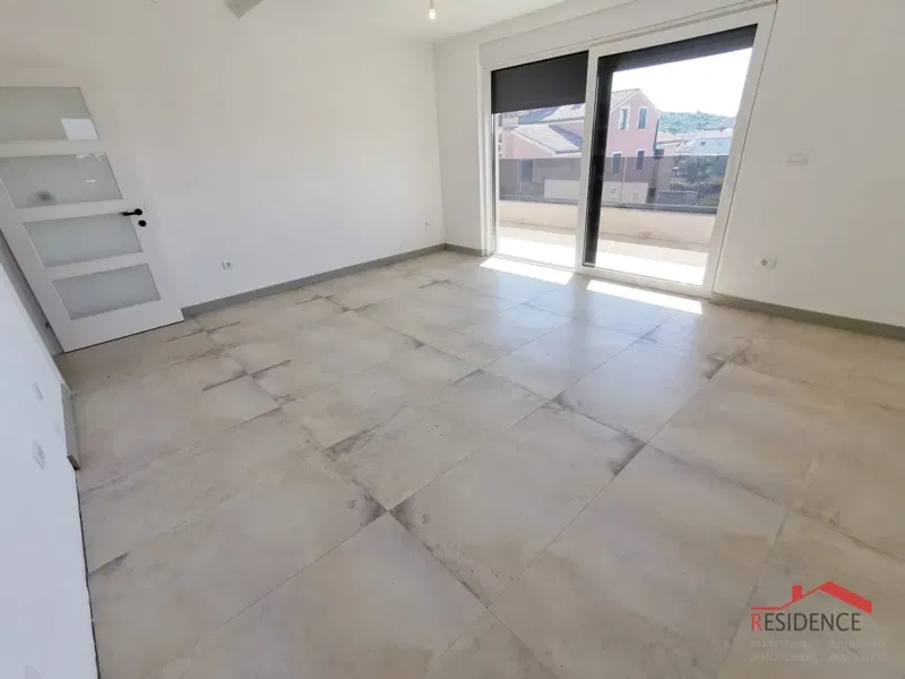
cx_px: 452
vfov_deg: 78.1
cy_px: 340
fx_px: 418
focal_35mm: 16
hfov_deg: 94.5
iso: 50
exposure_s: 1/212
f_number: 2.2
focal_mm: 2.35
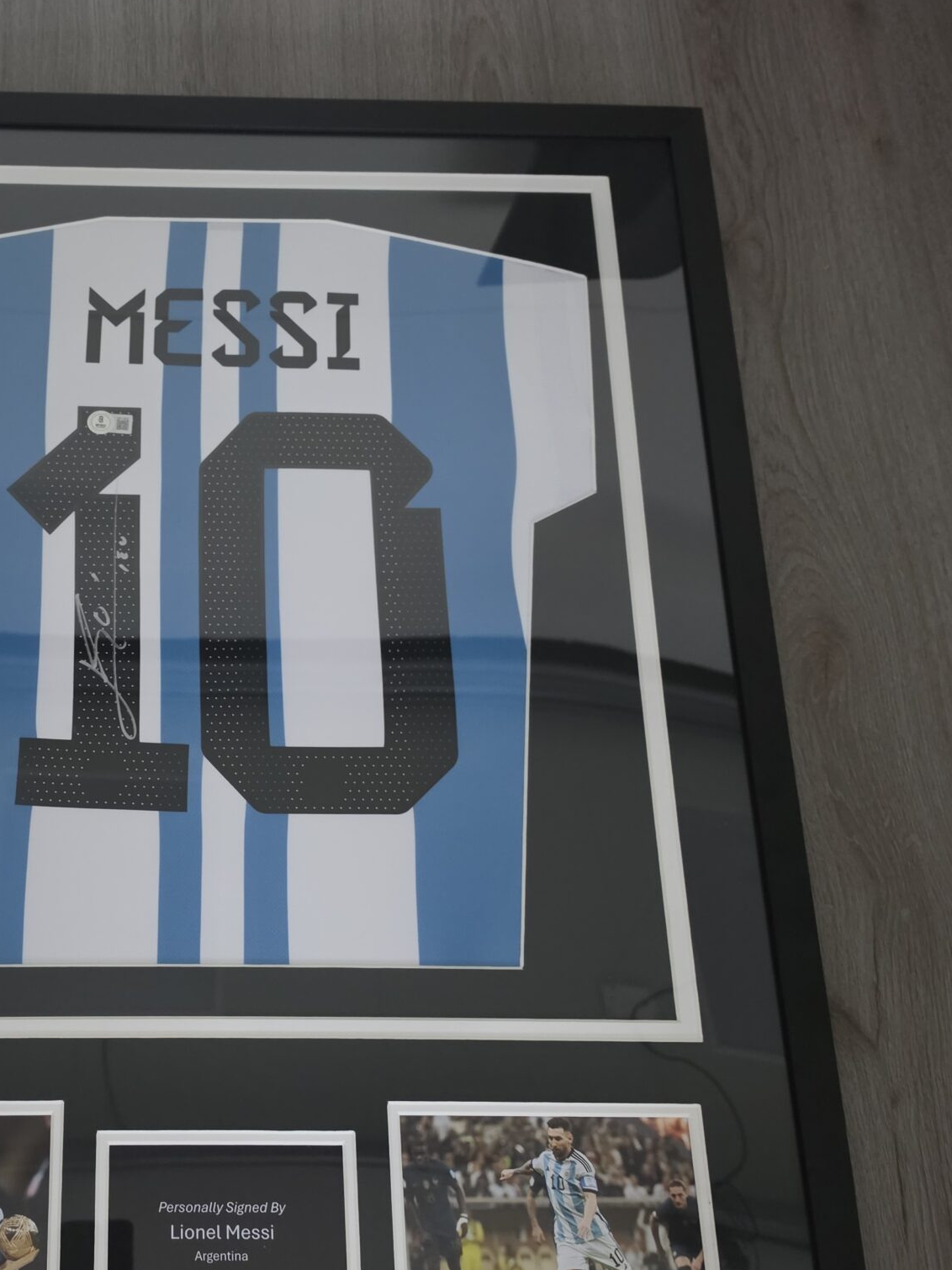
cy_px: 783
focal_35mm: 39
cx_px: 198
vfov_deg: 47.5
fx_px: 1430
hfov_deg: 35.7
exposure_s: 1/33.3
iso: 1000
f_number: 1.4
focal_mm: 6.5
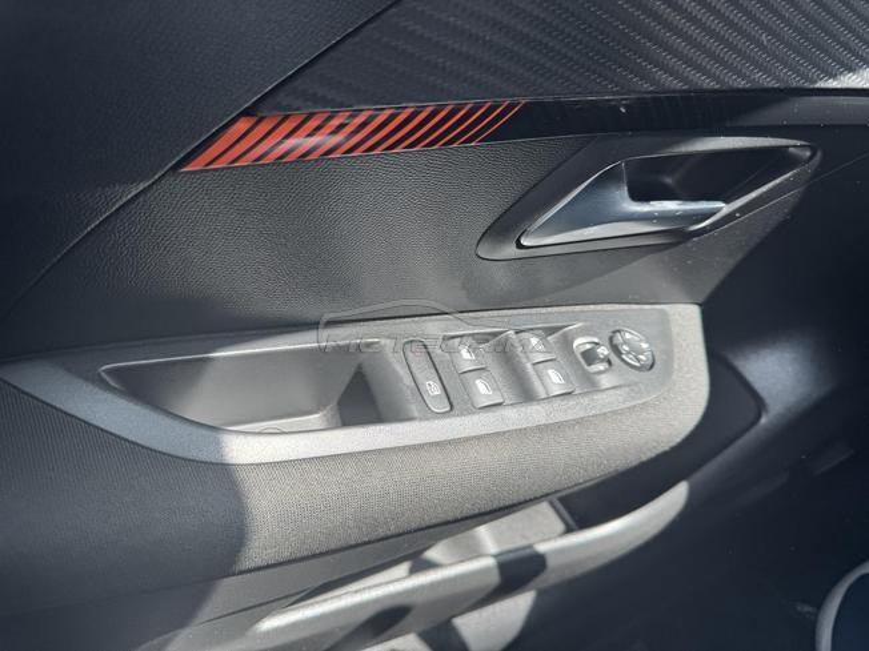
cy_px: 326
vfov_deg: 56.8
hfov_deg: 71.6
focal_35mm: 24
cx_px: 434
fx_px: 602
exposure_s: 1/231
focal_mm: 6.76
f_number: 1.78
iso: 64
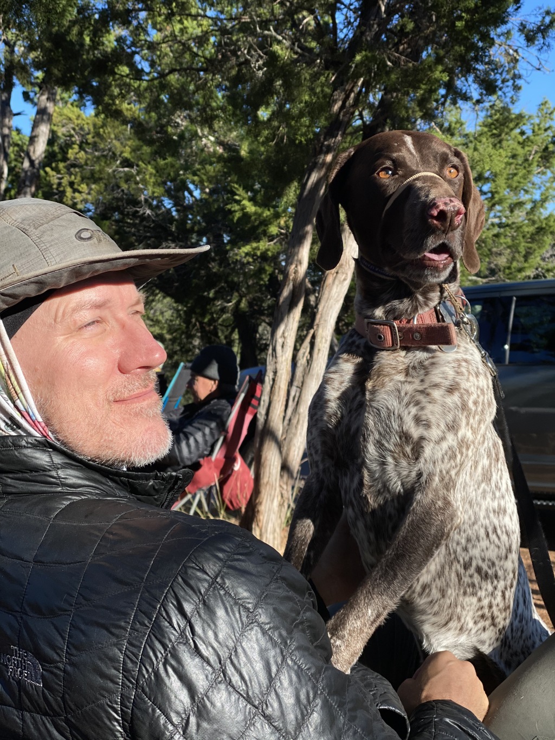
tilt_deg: -1.6
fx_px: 1111
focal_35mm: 52
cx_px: 278
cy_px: 370
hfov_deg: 28.0
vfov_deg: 36.8
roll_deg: -0.1
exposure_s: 1/1546
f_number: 2
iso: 20
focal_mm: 6
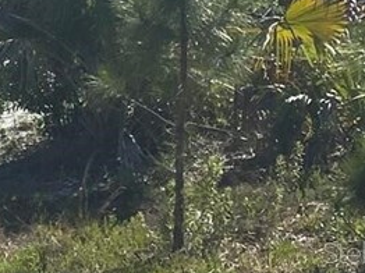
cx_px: -660
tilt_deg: -8.6
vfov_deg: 9.3
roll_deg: +0.5
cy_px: 252
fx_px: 1675
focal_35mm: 159
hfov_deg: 10.0
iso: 32
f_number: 1.8
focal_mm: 4.25
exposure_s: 1/3610
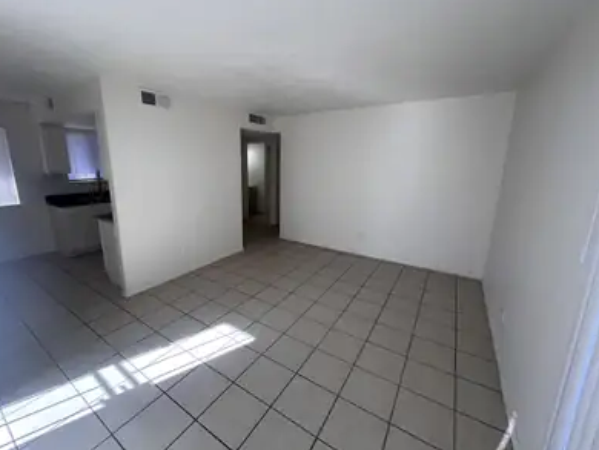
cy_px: 213
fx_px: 242
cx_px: 281
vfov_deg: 85.7
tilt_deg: -11.8
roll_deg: -0.5
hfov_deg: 101.9
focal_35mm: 14
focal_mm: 1.57
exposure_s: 1/99
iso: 40
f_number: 1.8
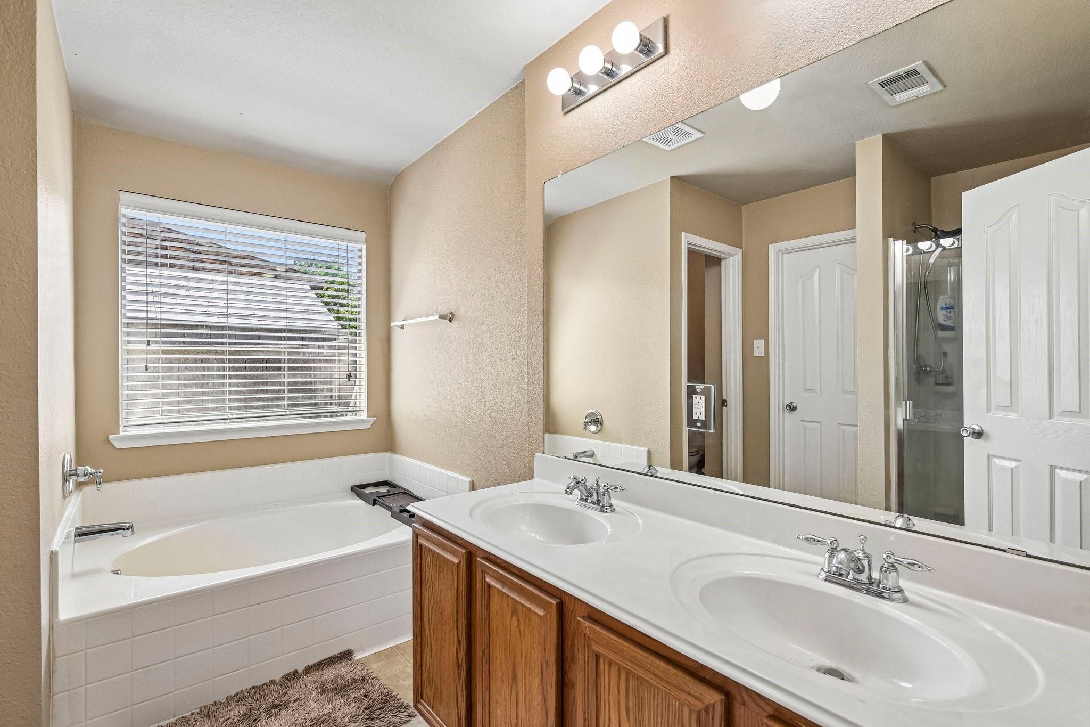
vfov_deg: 72.0
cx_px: 545
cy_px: 364
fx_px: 500
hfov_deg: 95.0
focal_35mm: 16
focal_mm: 16.5
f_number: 8
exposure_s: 1/80
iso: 400
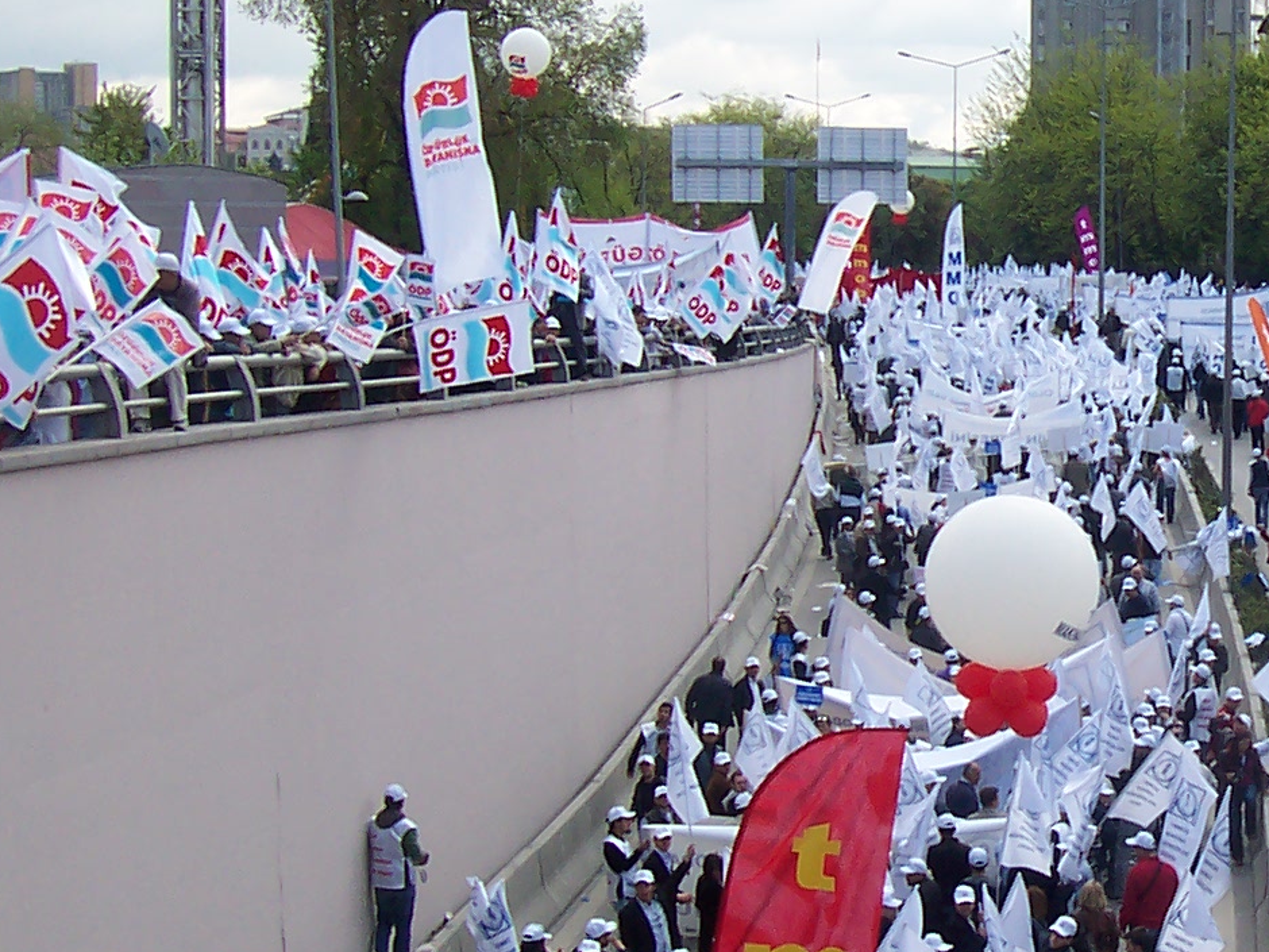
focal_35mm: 80
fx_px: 2933
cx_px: 1276
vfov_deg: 18.4
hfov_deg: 23.4
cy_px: 505
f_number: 5.6
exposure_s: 1/350
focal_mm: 5.6
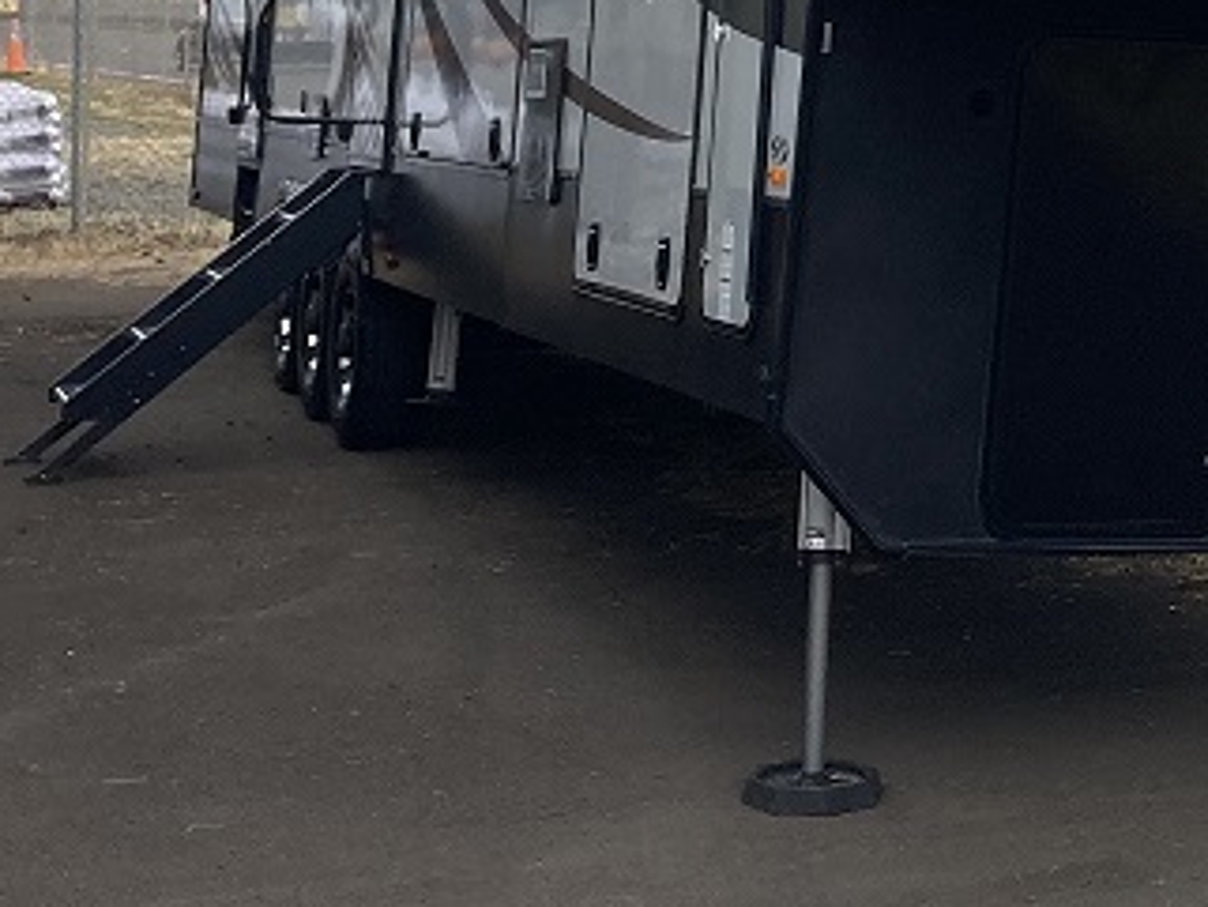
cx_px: 1276
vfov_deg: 15.8
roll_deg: +0.9
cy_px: -342
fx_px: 3072
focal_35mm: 88
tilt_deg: +5.3
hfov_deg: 21.3
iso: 20
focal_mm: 3.99
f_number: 1.8
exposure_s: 1/2183
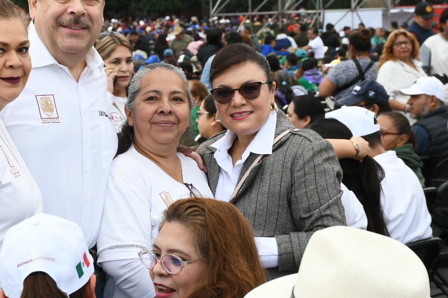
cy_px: 84
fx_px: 1928
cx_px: 132
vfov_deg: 8.8
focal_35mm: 155
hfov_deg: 13.2
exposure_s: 1/125
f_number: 9
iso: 200
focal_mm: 56
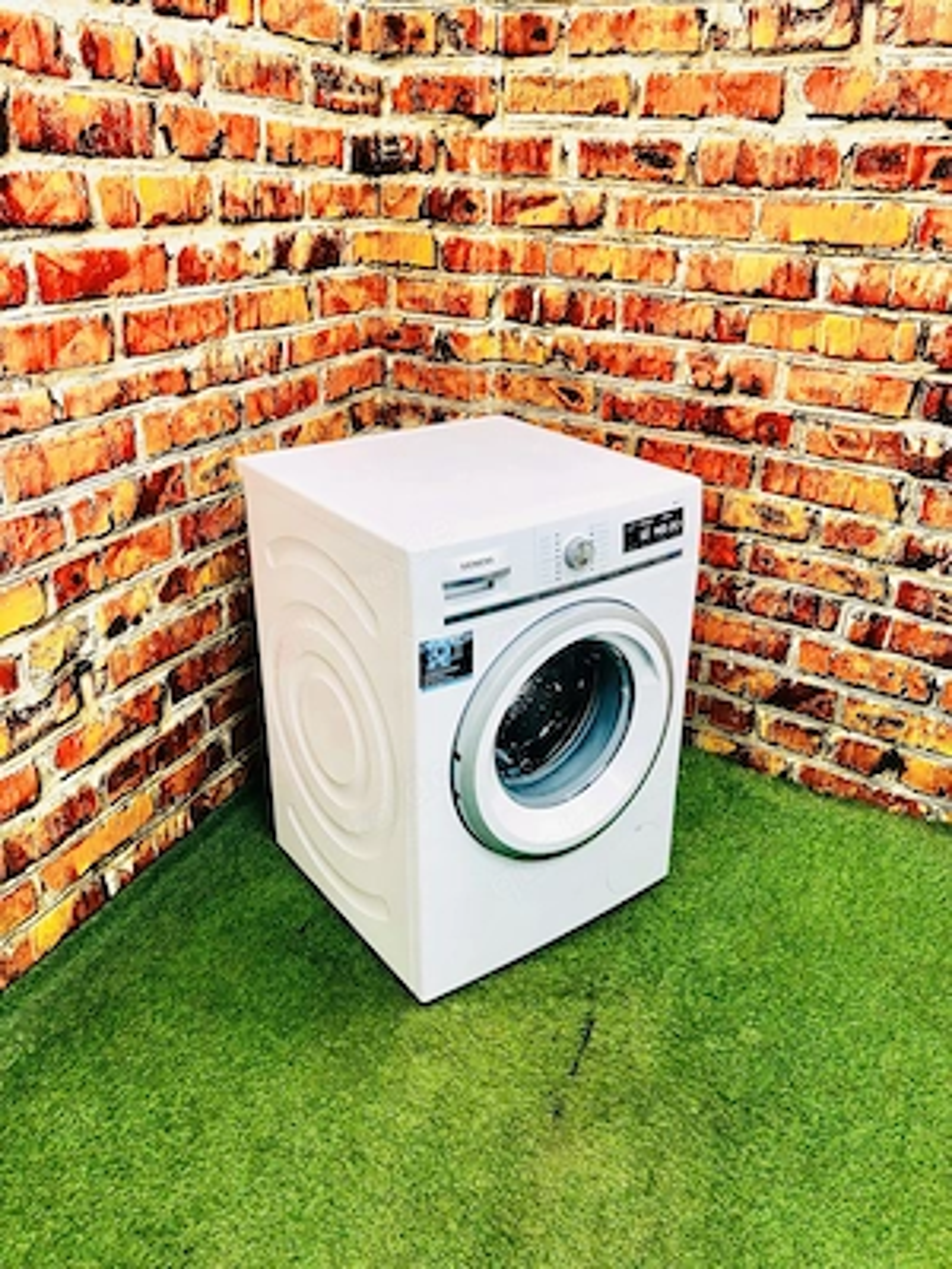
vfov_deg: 63.4
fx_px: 1027
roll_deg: -1.0
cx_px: 476
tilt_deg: -25.9
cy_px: 634
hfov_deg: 49.7
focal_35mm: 28
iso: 40
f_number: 1.8
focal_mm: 3.99
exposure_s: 1/25
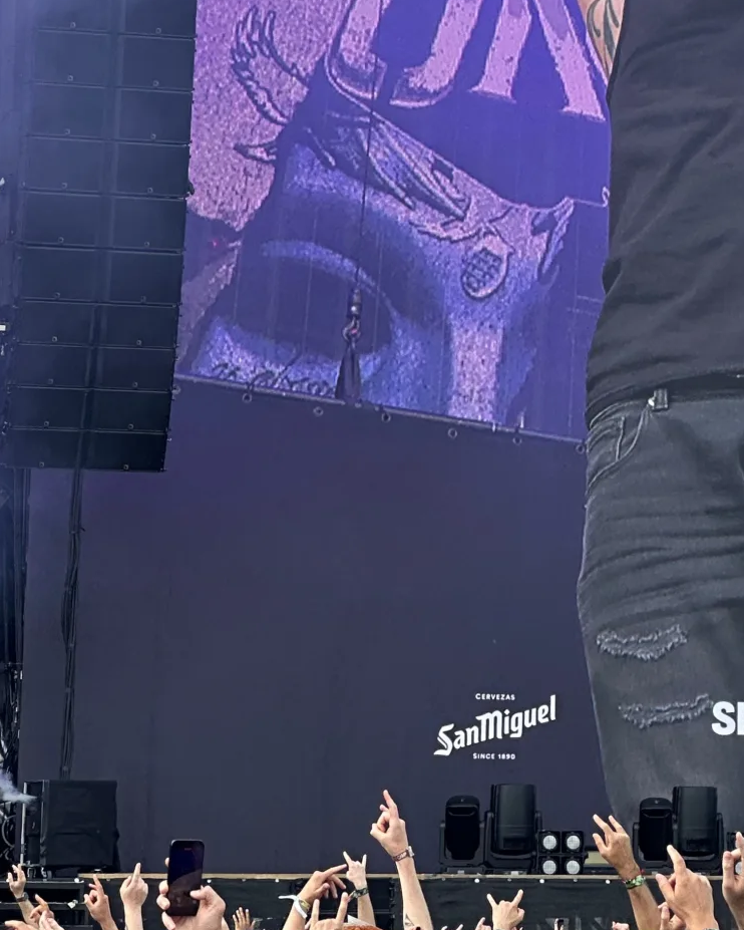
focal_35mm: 166
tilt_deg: +10.8
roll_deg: -0.7
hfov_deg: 9.2
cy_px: 85
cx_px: 766
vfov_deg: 11.5
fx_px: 4568
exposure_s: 1/401
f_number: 2.8
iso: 40
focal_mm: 9
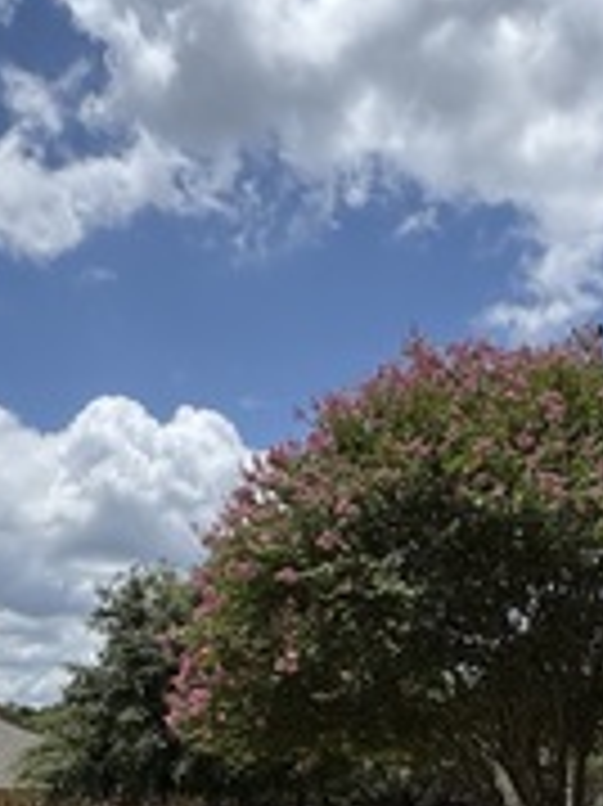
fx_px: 1163
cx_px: 513
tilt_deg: -6.5
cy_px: 892
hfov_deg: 28.2
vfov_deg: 33.3
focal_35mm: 50
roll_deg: +0.3
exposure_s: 1/1748
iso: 50
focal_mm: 2.22
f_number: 2.2
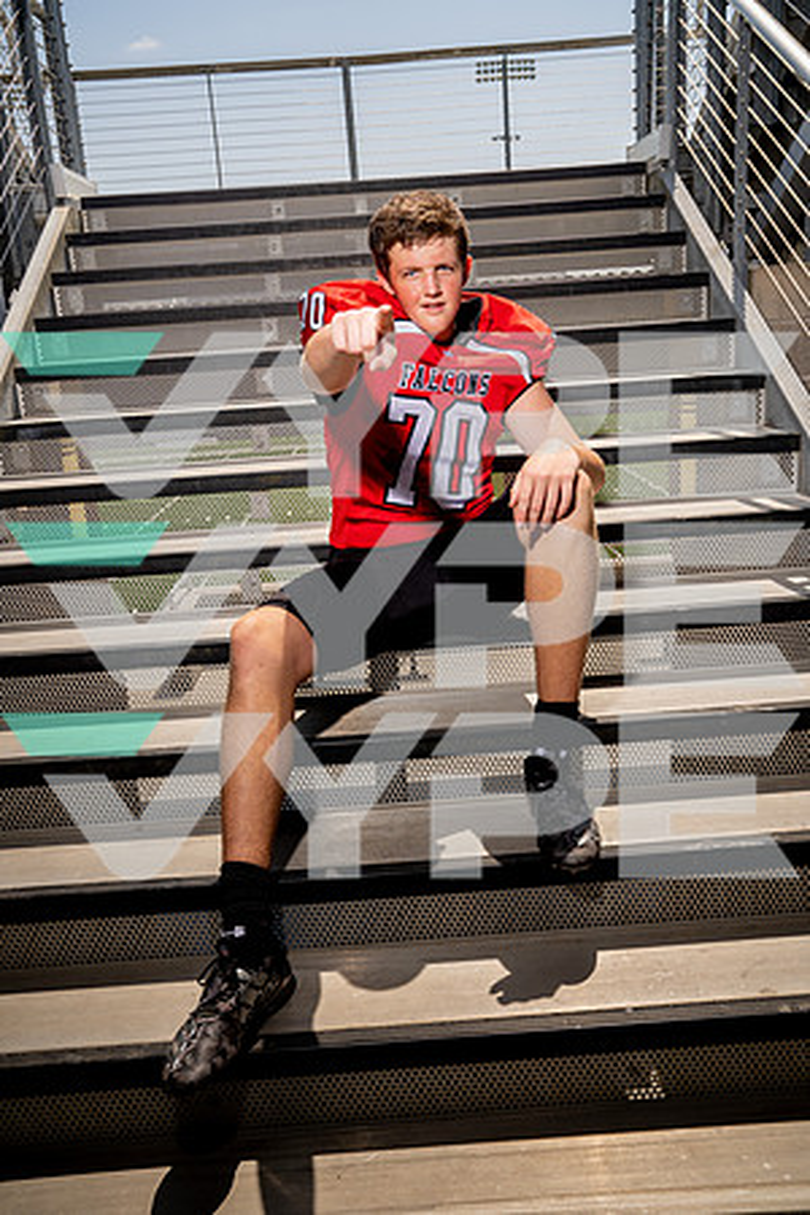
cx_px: 405
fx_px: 1080
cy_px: 608
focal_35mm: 32
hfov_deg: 41.1
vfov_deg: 58.7
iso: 100
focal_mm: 32
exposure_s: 1/250
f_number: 8
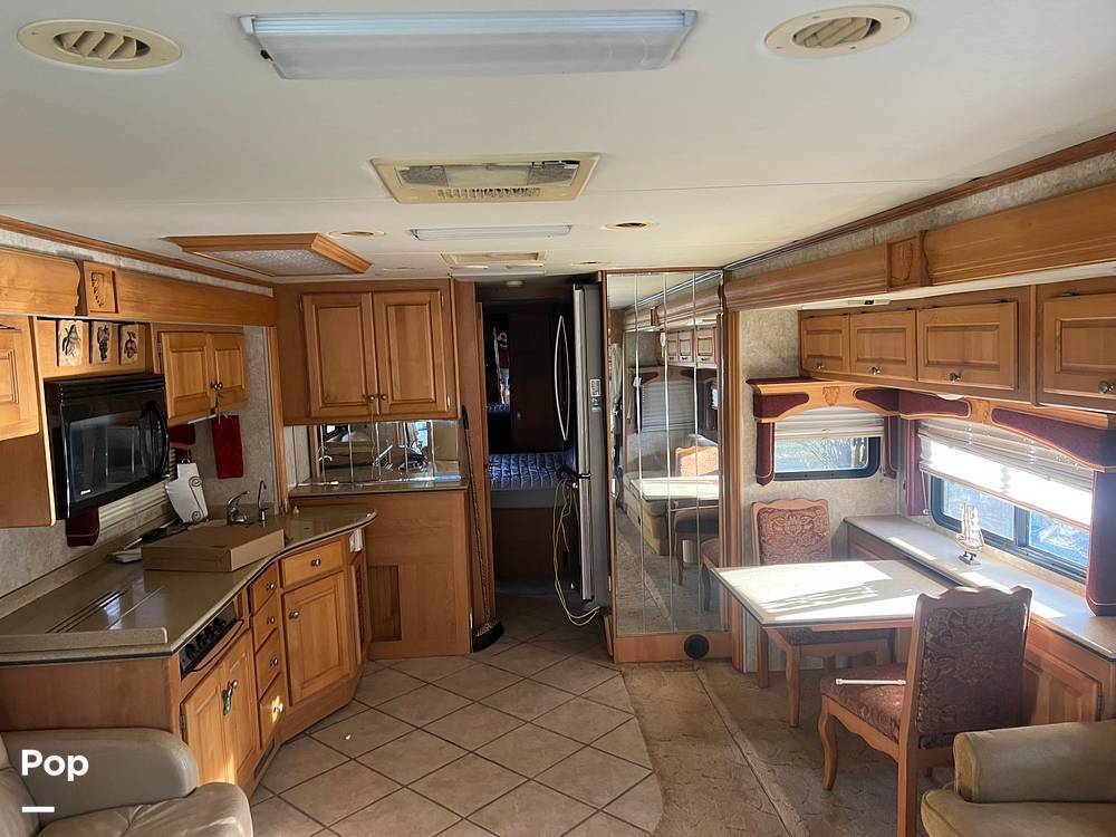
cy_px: 418
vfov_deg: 53.1
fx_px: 838
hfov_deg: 67.3
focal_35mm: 26
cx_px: 558
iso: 160
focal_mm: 5.7
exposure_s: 1/60
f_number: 1.5
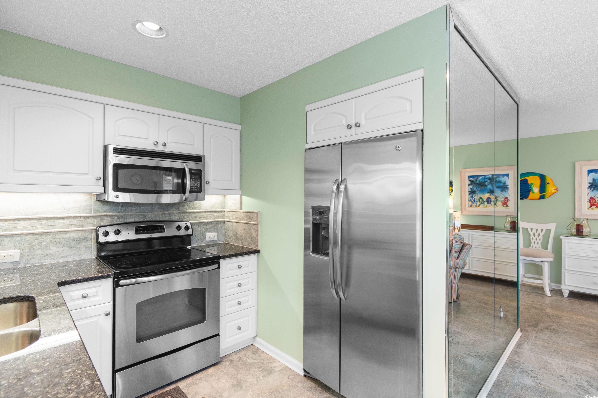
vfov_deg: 73.7
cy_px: 199
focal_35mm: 16
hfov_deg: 96.7
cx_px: 299
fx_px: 266
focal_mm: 11
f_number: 4.8
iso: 100
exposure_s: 1.6
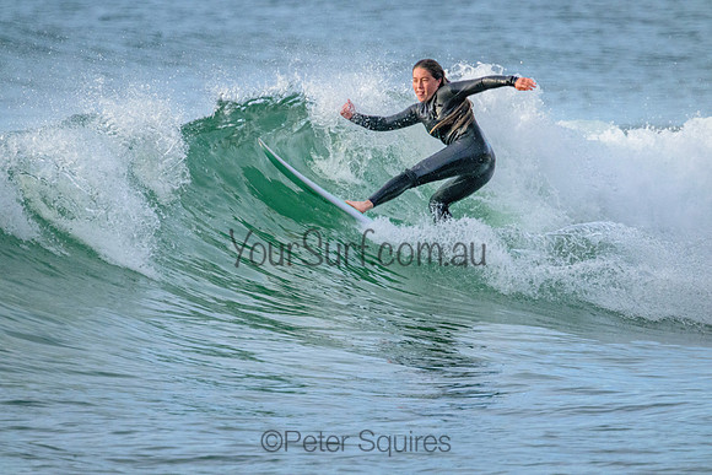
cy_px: 238
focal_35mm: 800
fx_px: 15825
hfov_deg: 2.6
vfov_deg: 1.7
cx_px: 356
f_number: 11
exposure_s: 1/1250
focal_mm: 800
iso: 5600
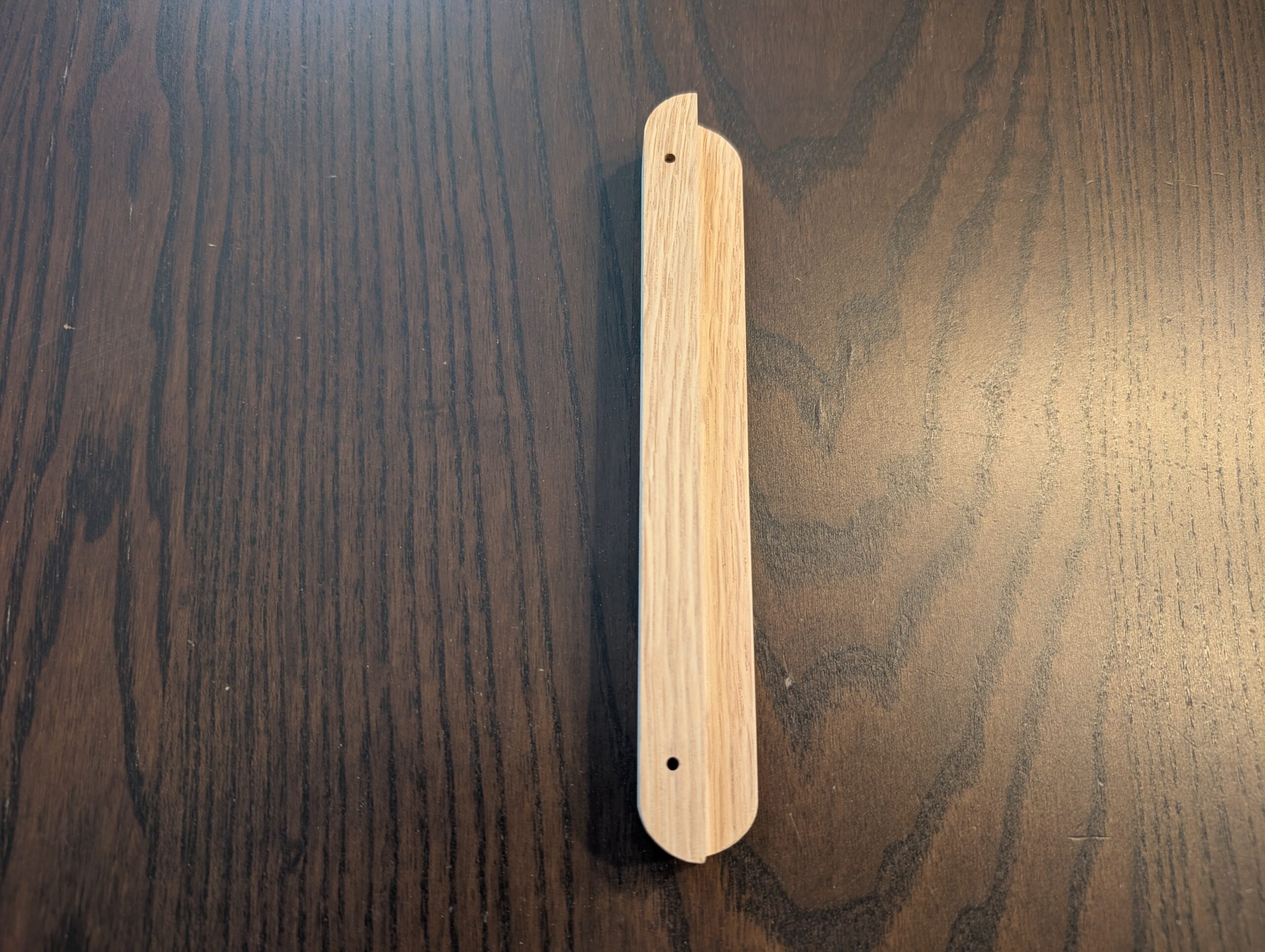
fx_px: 878
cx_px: 632
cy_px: 476
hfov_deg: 71.5
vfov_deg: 56.9
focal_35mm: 24
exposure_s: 1/24
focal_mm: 6.9
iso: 102
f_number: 1.68
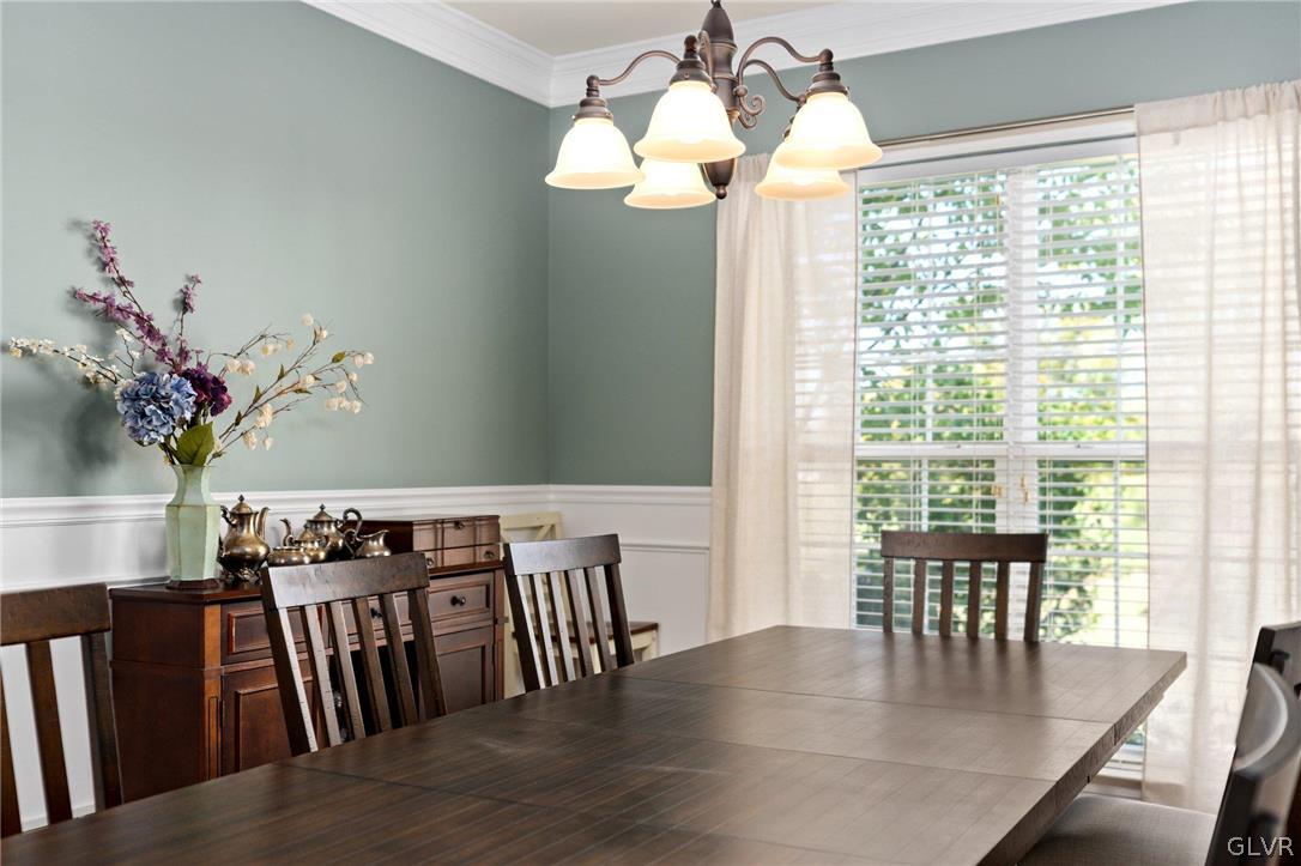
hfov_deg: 54.5
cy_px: 433
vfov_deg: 37.8
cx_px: 650
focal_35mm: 35
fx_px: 1264
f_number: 2.8
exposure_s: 1/40
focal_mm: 35
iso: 320
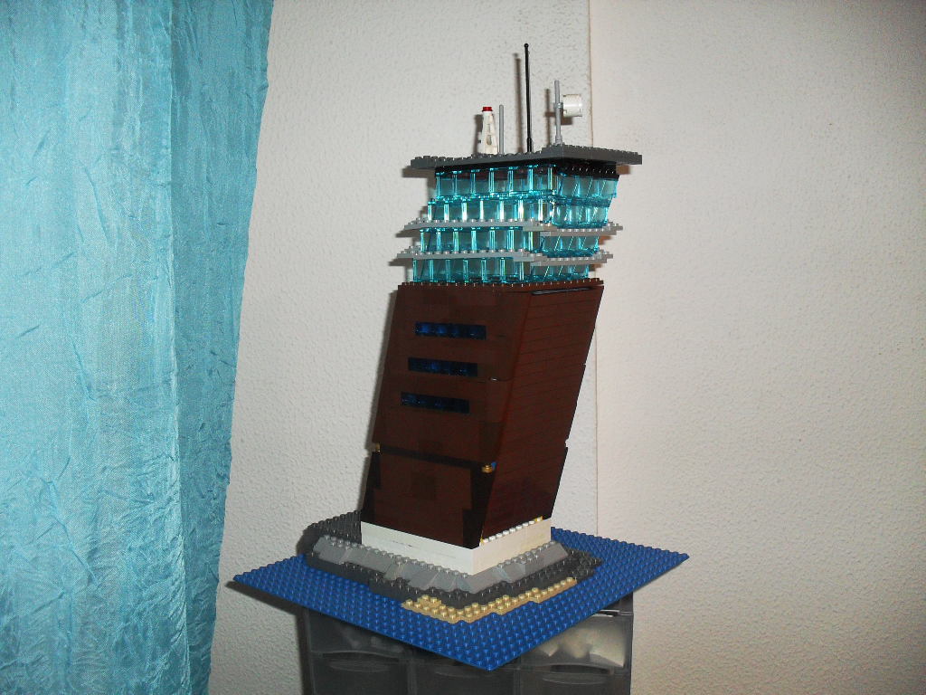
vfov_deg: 40.7
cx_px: 463
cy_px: 348
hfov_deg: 52.6
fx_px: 936
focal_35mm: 35
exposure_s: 1/45
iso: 200
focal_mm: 6.3
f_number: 3.2
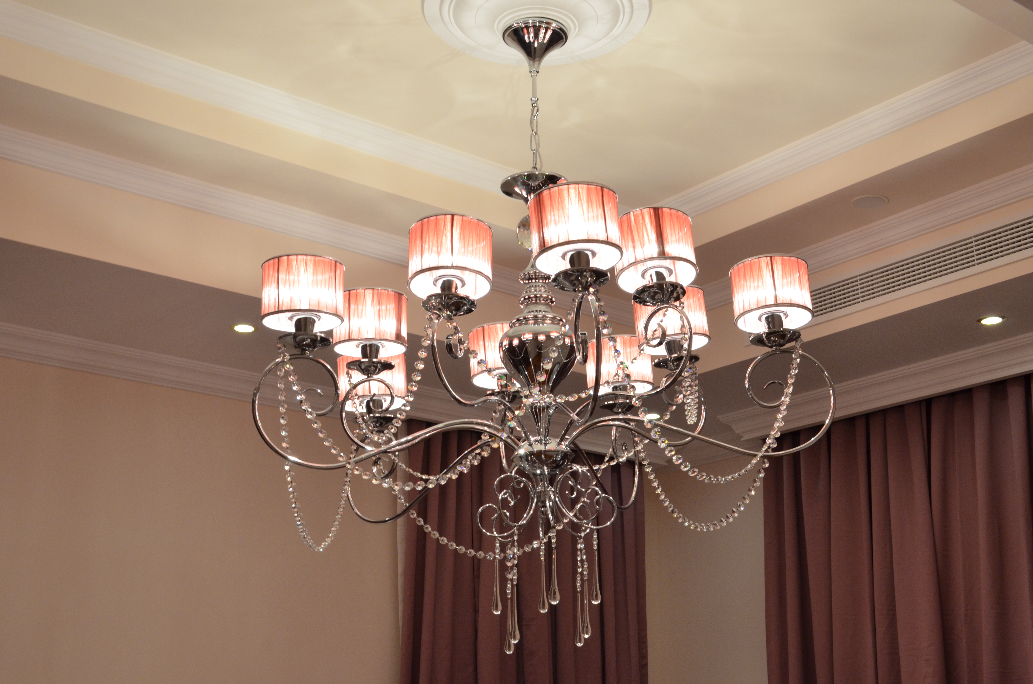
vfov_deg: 28.0
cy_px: 342
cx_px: 516
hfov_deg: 41.2
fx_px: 1374
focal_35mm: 48
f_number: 9
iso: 1000
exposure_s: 1/20
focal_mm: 32
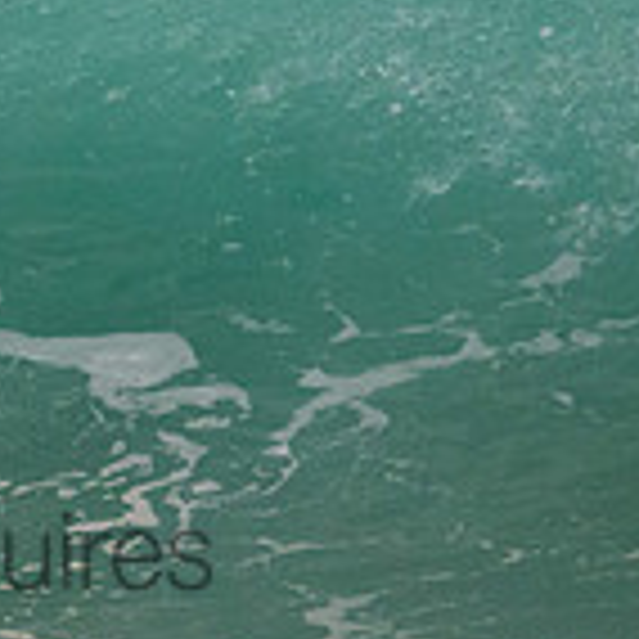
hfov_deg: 0.6
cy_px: -297
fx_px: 65035
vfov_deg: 0.6
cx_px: -197
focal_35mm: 3114
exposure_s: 1/1600
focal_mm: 800
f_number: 11
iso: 3600
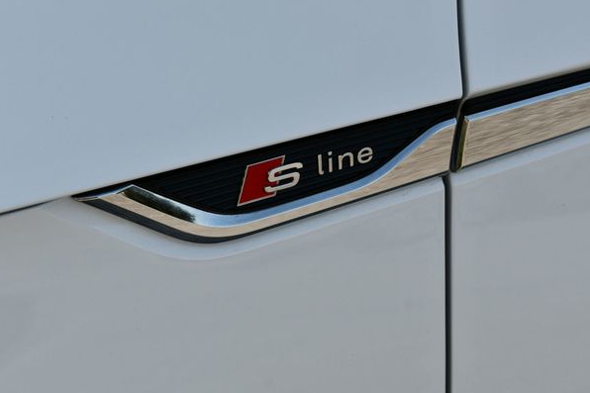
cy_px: 193
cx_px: 308
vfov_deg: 15.9
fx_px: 1409
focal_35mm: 86
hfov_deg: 23.6
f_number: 8
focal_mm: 40
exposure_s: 1/250
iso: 180
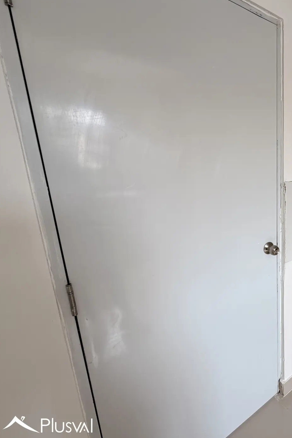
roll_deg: -1.8
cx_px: 297
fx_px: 243
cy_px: 214
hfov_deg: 49.5
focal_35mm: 20
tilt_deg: -12.1
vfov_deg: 84.0
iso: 50
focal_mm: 2.22
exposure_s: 1/121
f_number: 2.2
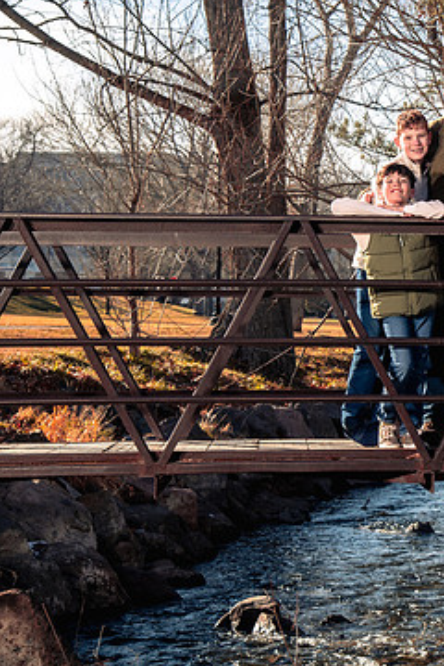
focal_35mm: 104
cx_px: 523
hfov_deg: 12.9
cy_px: 298
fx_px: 1924
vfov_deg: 19.6
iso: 200
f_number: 9
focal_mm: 58
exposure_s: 1/250
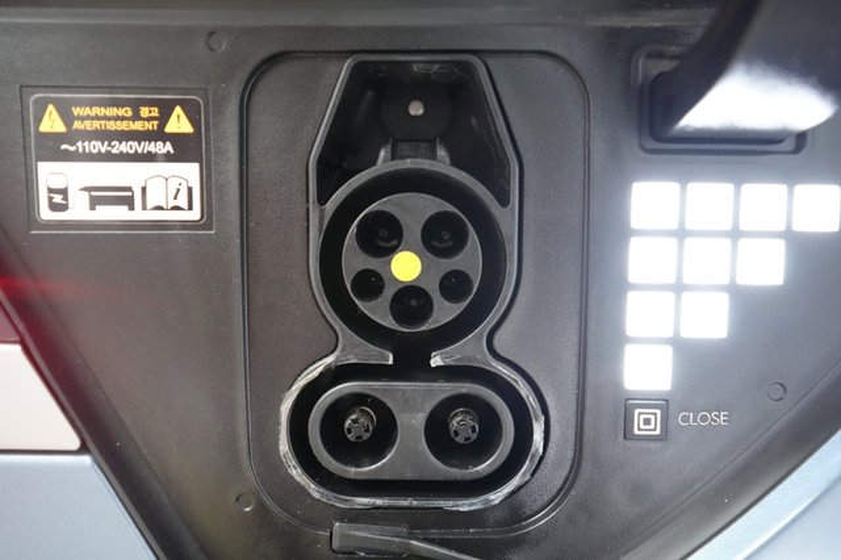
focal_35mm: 25
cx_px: 420
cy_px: 280
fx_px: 584
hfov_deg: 71.5
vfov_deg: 51.2
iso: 12800
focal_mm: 25
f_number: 2.8
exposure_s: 1/160
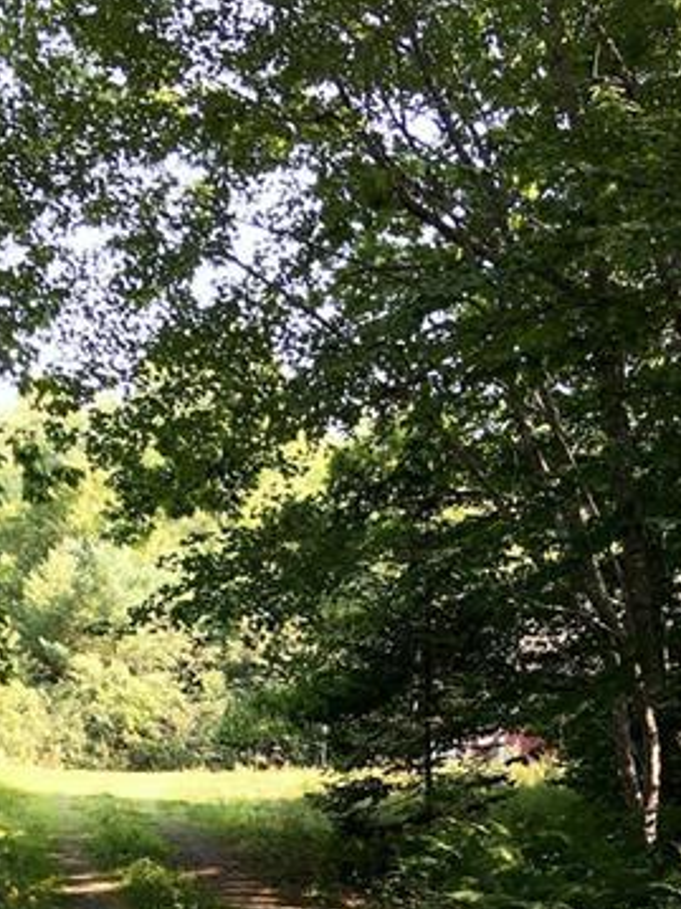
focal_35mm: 62
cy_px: 917
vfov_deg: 29.1
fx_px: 1627
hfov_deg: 23.6
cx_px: 423
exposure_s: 1/60
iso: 25
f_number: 2.2
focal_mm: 4.15
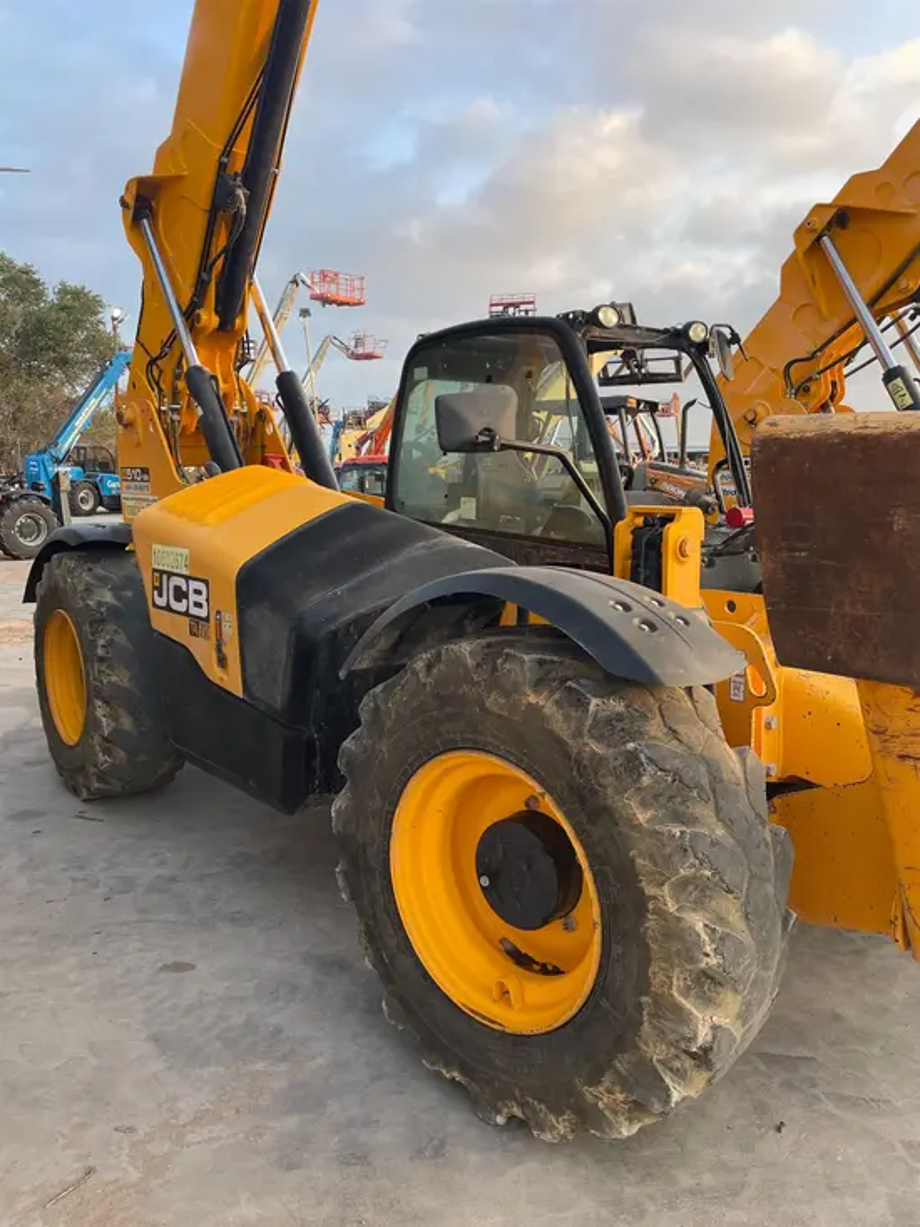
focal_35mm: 26
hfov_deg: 53.1
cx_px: 460
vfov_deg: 67.3
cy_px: 614
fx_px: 921
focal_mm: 4.2
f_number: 1.6
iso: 32
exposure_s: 1/322
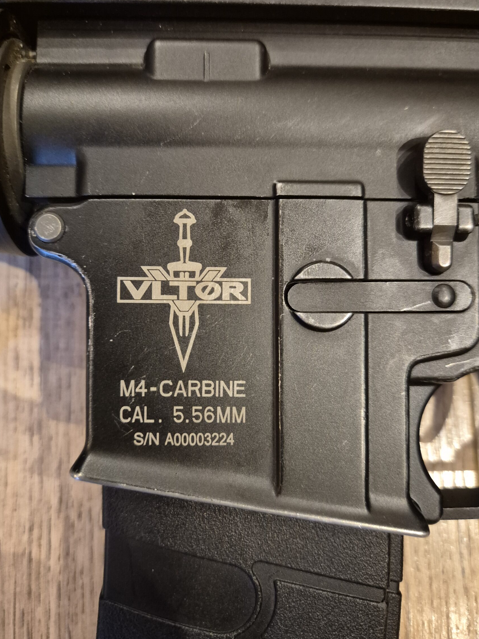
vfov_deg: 67.3
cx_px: 219
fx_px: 480
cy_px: 304
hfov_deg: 53.0
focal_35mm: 26
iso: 1600
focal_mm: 5.4
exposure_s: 1/50
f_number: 1.8
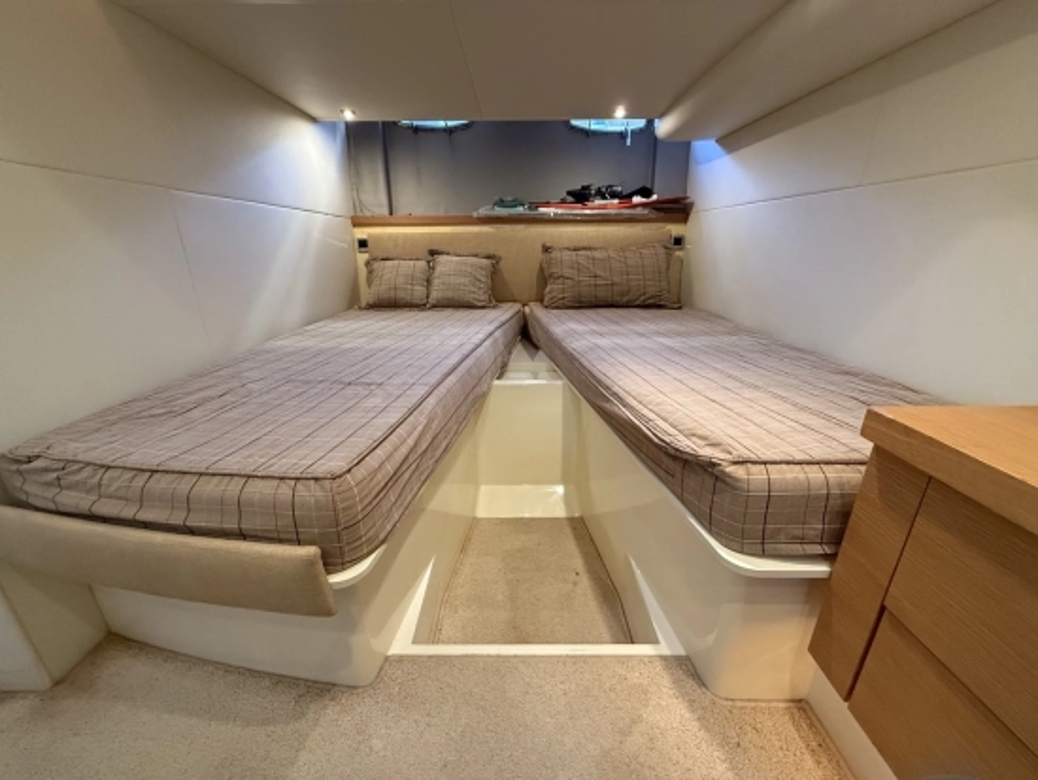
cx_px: 519
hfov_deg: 102.0
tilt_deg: -19.5
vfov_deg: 85.7
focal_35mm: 14
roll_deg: +0.2
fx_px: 420
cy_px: 390
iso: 640
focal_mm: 2.22
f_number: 2.2
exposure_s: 1/60
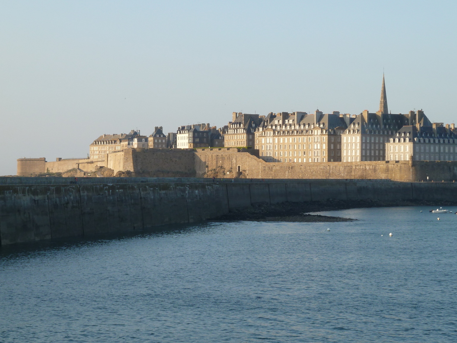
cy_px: 190
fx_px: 1439
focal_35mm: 109
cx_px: 257
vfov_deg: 13.6
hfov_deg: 18.0
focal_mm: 15.8
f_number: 4.3
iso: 80
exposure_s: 1/250
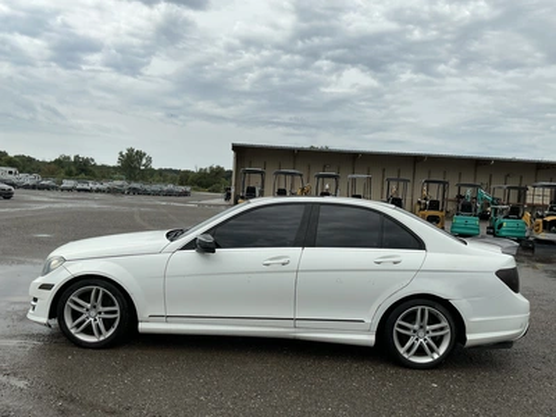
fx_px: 450
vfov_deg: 49.7
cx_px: 278
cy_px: 208
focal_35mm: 28
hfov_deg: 63.4
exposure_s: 1/2427
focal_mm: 3
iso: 25
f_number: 1.8
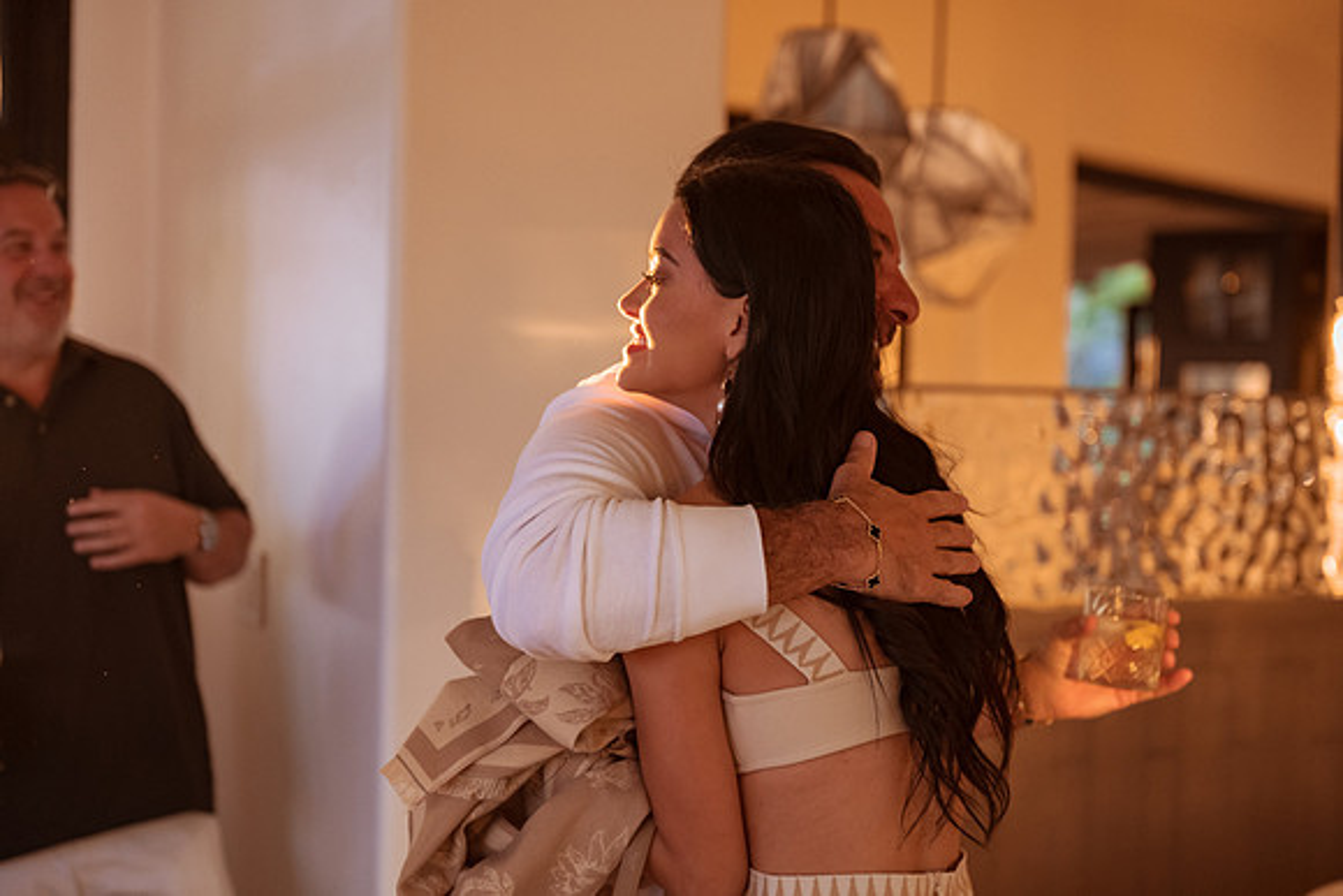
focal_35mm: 64
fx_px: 2371
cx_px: 685
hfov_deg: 31.6
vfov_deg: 21.4
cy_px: 454
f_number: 2.8
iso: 1100
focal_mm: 62
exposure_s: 1/320
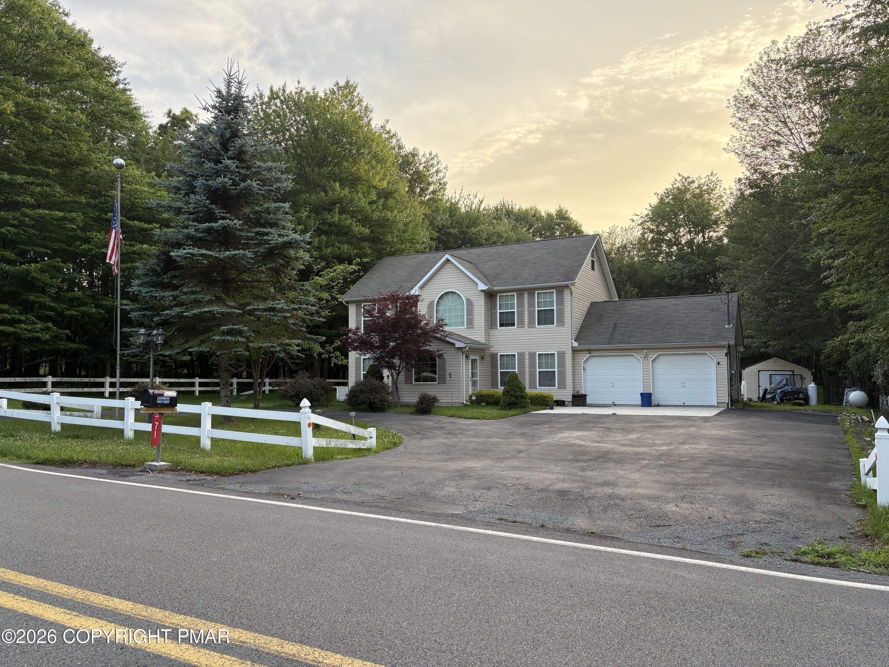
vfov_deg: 53.1
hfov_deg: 67.3
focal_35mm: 26
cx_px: 444
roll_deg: +1.3
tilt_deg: +3.9
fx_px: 668
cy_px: 334
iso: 64
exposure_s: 1/309
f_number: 1.6
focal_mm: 5.96
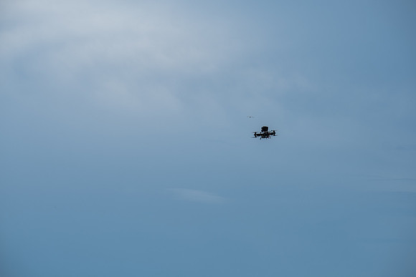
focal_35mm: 192
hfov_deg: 10.7
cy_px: 138
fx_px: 2219
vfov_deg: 7.2
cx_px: 208
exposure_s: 1/950
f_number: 7.1
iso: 200
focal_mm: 128
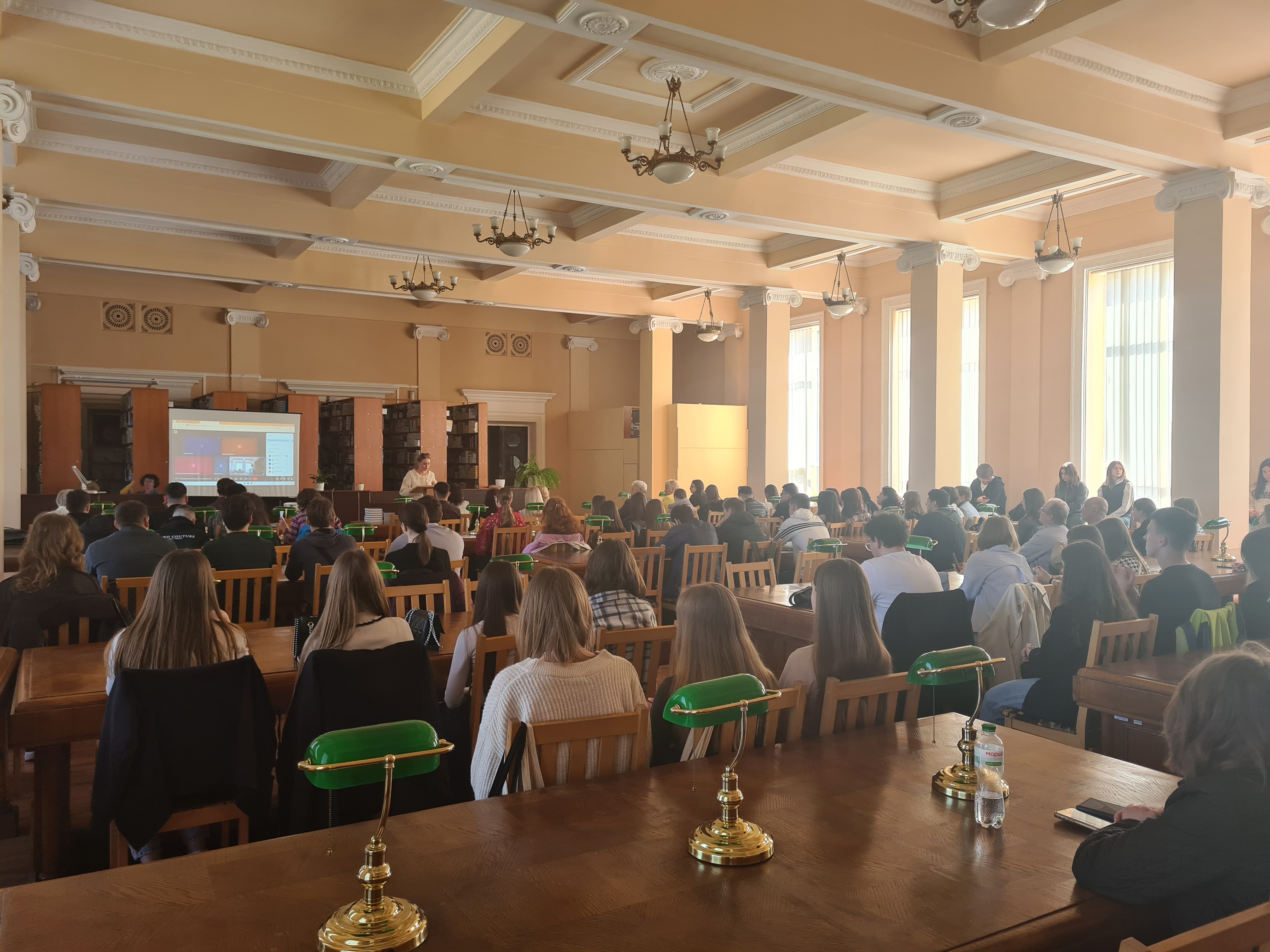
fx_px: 954
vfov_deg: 53.1
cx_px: 635
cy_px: 476
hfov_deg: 67.3
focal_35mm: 26
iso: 80
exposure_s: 1/120
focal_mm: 5.4
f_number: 1.8
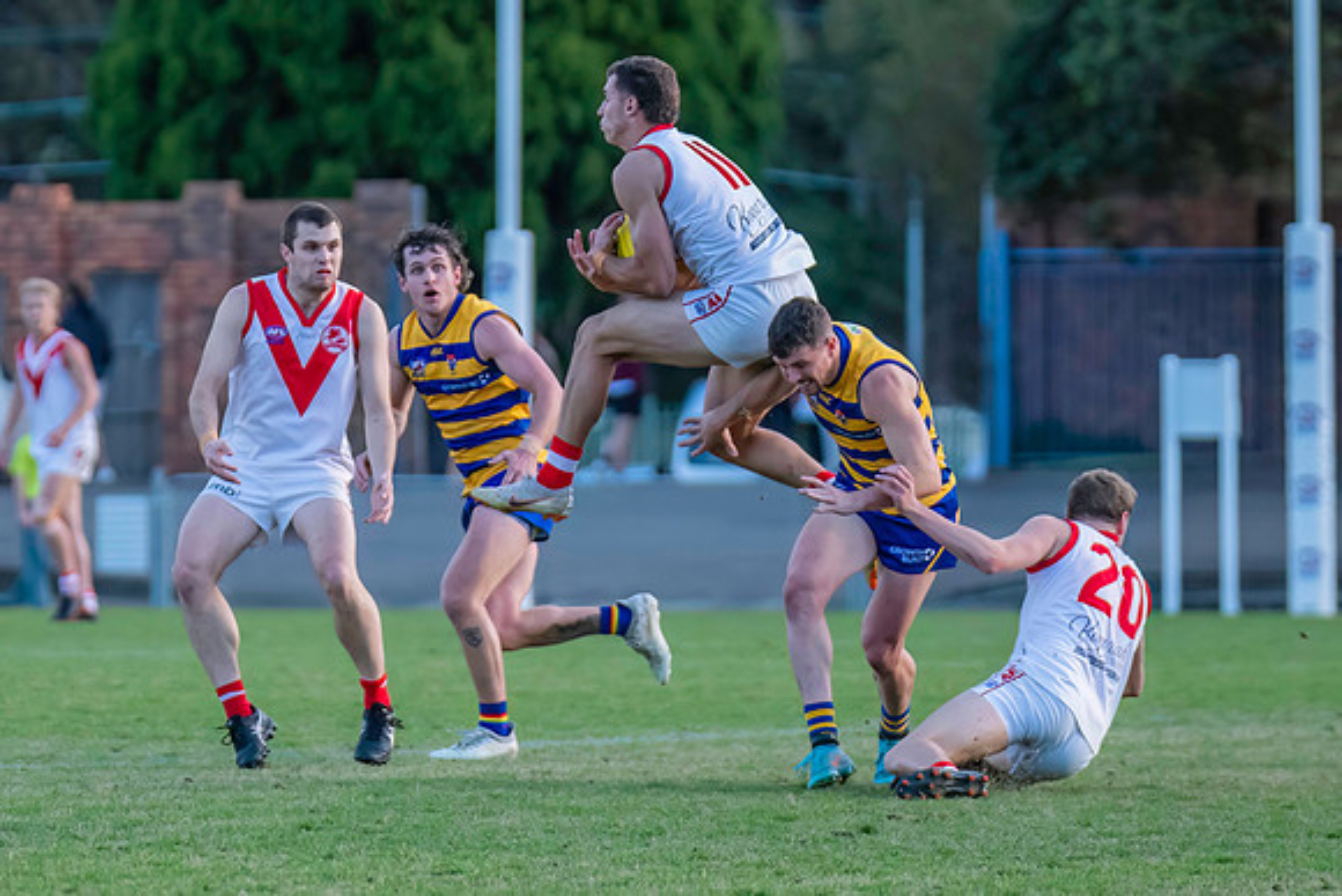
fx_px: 18217
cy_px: 467
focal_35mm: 489
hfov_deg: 4.2
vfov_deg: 2.8
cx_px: 419
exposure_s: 1/1600
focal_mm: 240
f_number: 4
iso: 1800
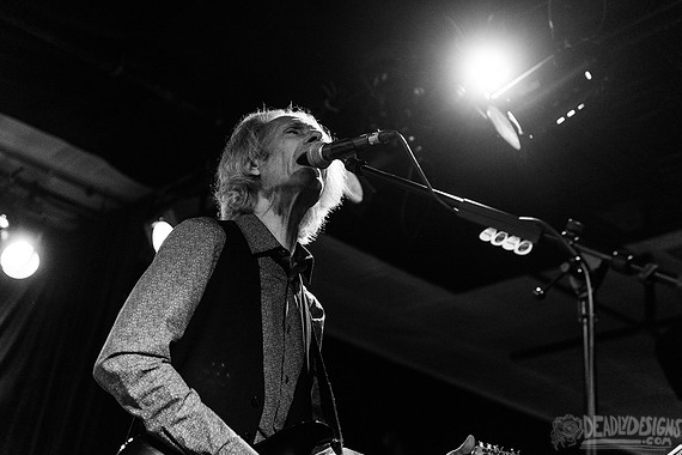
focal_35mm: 56
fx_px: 1061
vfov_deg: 24.2
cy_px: 226
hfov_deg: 35.6
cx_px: 346
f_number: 3.2
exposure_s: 1/200
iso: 2000
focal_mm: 55
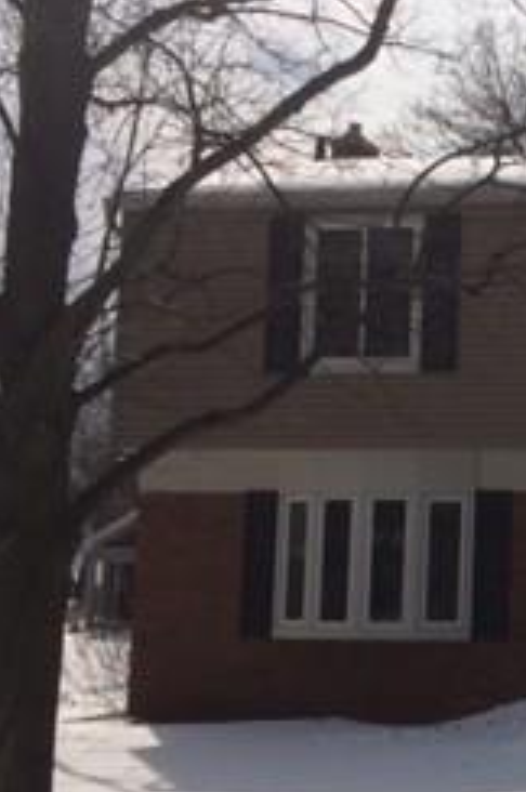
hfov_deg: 14.9
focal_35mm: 82
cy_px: 435
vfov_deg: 24.8
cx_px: 877
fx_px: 1802
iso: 40
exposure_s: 1/6849
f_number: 2.2
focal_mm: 4.12
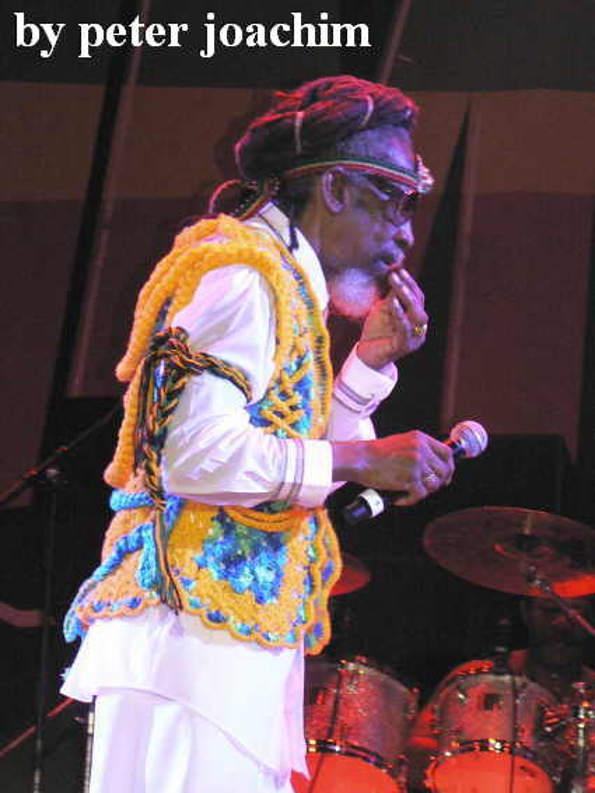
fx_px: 3829
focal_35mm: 167
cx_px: 298
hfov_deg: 8.9
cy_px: 396
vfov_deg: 11.8
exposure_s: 1/60
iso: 400
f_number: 3.3
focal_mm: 28.6
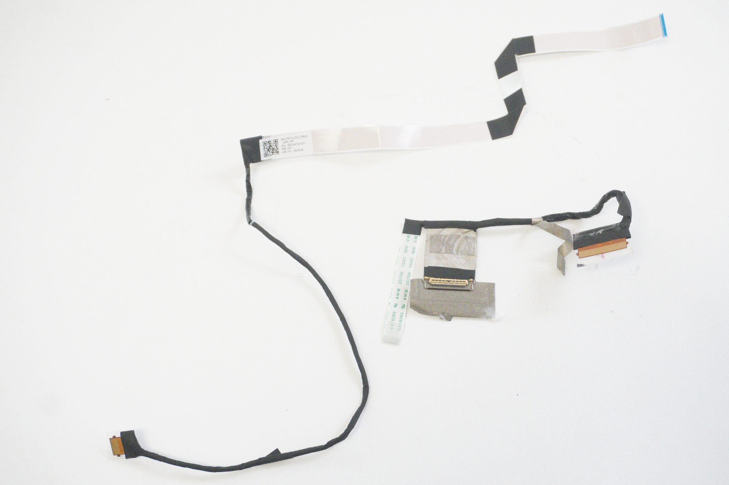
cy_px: 250
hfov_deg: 38.5
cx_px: 399
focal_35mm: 52
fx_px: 1043
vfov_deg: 26.2
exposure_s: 1/250
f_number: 5.6
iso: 6400
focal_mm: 31
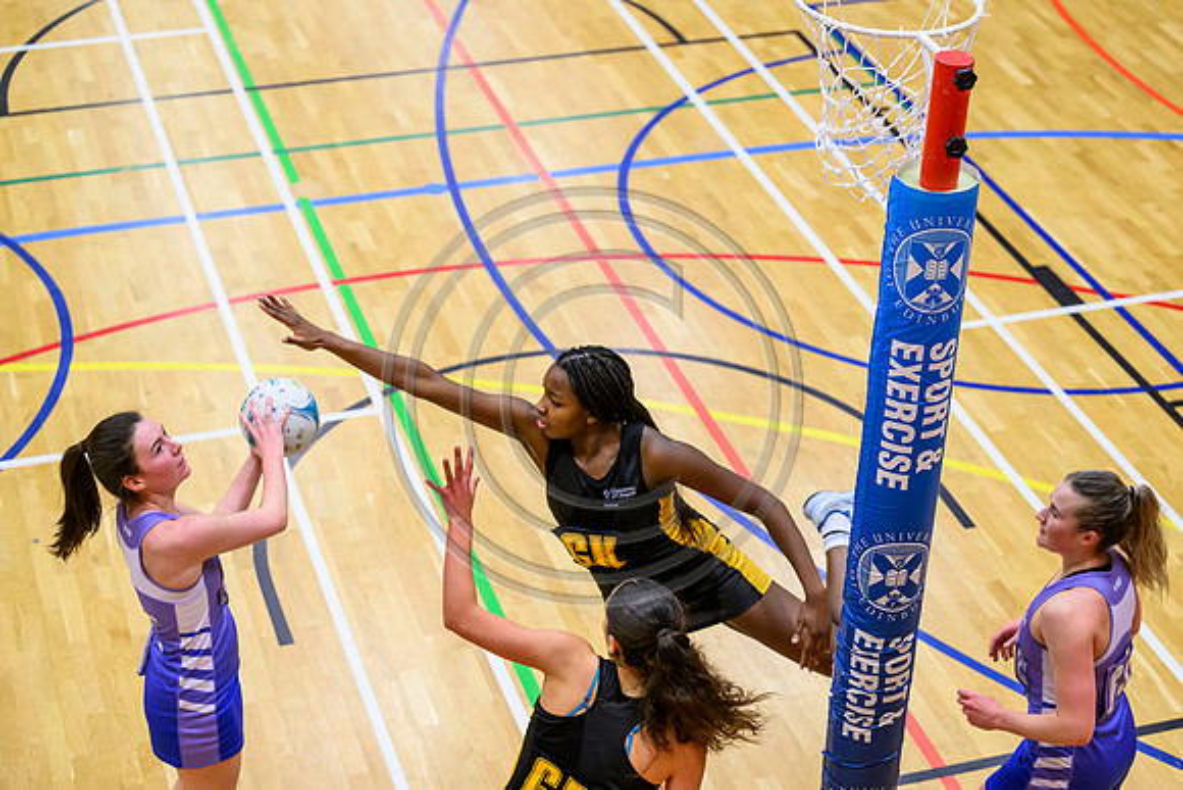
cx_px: 592
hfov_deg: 28.8
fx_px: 2301
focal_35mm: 70
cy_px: 395
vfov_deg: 19.5
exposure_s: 1/800
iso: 5000
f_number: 3.5
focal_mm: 70
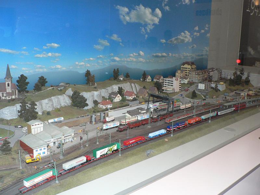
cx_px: 130
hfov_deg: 51.4
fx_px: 270
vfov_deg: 39.7
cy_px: 98
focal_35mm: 36
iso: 300
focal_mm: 6
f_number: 2.8
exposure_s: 1/60
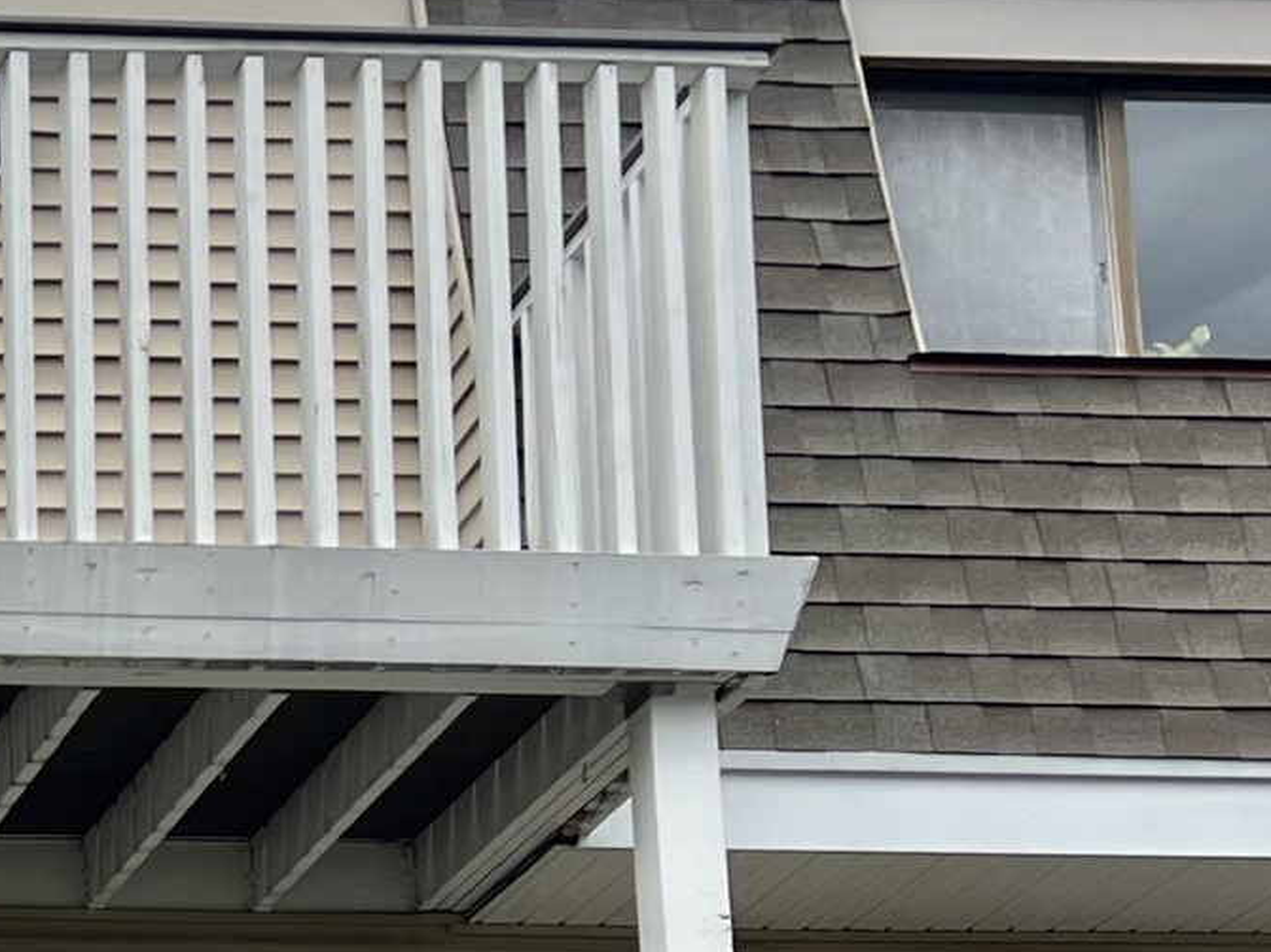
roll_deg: -0.3
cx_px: -934
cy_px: 1686
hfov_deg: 14.7
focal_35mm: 119
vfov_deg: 11.6
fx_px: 4369
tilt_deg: +9.7
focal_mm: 5.7
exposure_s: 1/1597
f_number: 1.5
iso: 50
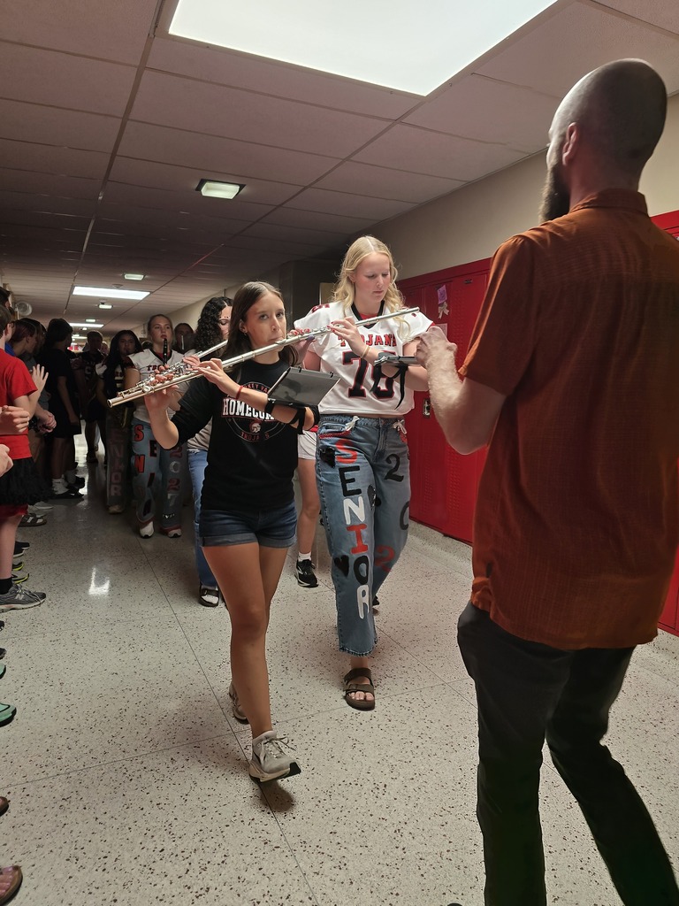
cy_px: 453
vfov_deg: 73.9
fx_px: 602
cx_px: 340
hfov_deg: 58.9
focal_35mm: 23
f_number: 1.7
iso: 80
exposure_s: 1/180
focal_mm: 6.3
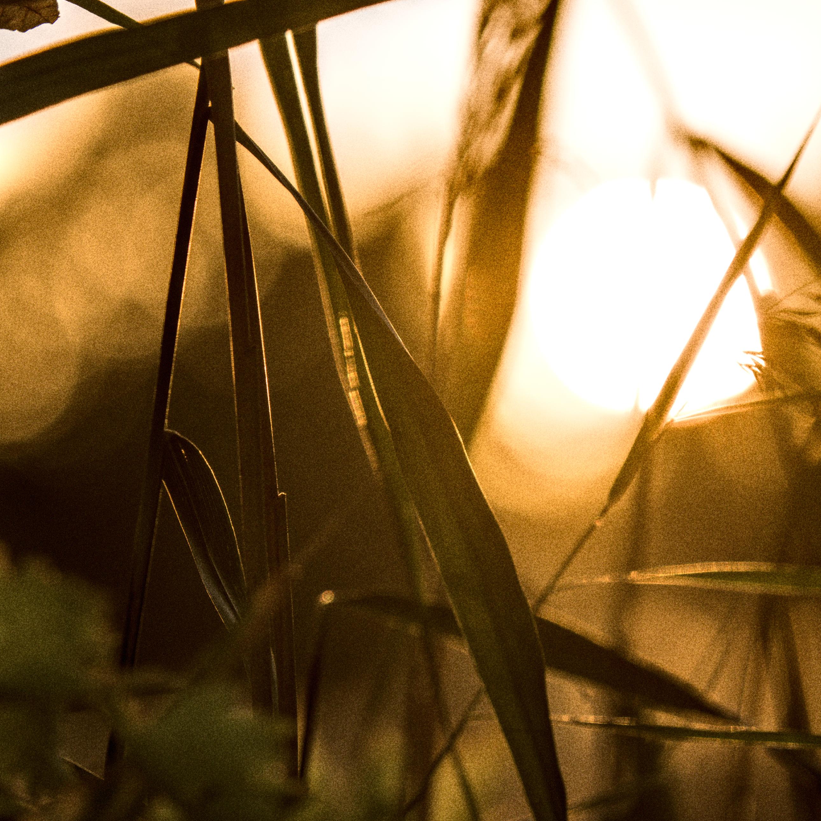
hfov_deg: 4.6
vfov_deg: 4.6
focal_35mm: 383
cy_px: 438
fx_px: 10277
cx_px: 410
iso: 800
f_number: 4.8
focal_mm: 200
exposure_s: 1/1000
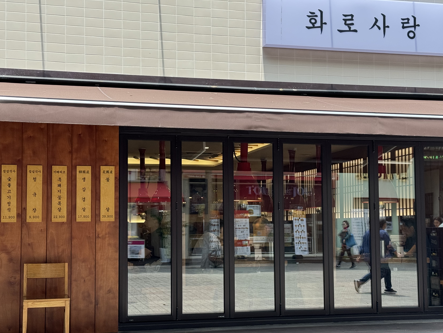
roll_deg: +0.3
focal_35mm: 58
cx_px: 231
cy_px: 178
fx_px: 742
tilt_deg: +3.0
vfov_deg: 25.2
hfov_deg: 33.2
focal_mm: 6.76
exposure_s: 1/572
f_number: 1.78
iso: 64
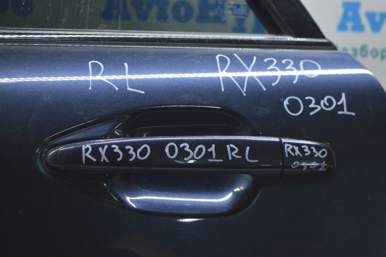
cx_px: 193
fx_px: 643
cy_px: 128
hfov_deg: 33.4
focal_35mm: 60
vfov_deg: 22.6
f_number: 4.8
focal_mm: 40
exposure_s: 1/40
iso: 400
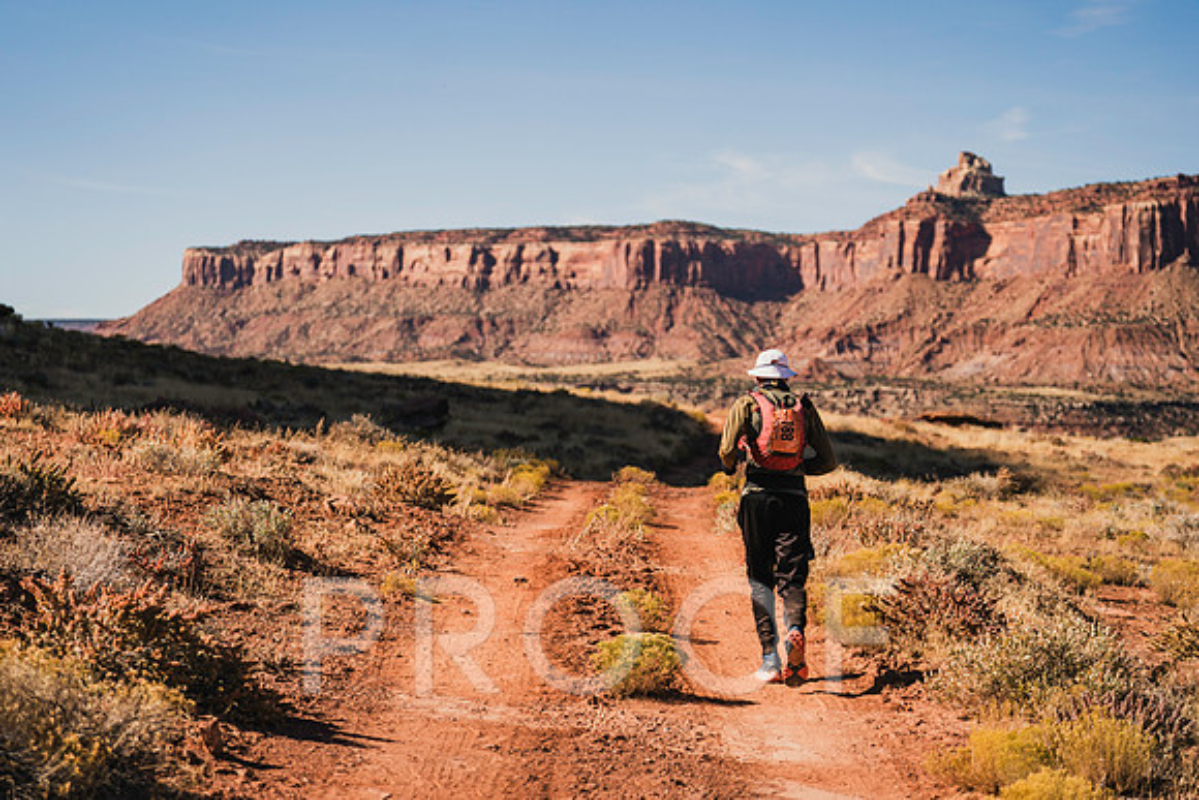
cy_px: 400
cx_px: 600
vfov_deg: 19.5
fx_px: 2332
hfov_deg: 28.8
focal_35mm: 70
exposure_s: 1/1250
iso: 160
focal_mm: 70
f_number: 2.8
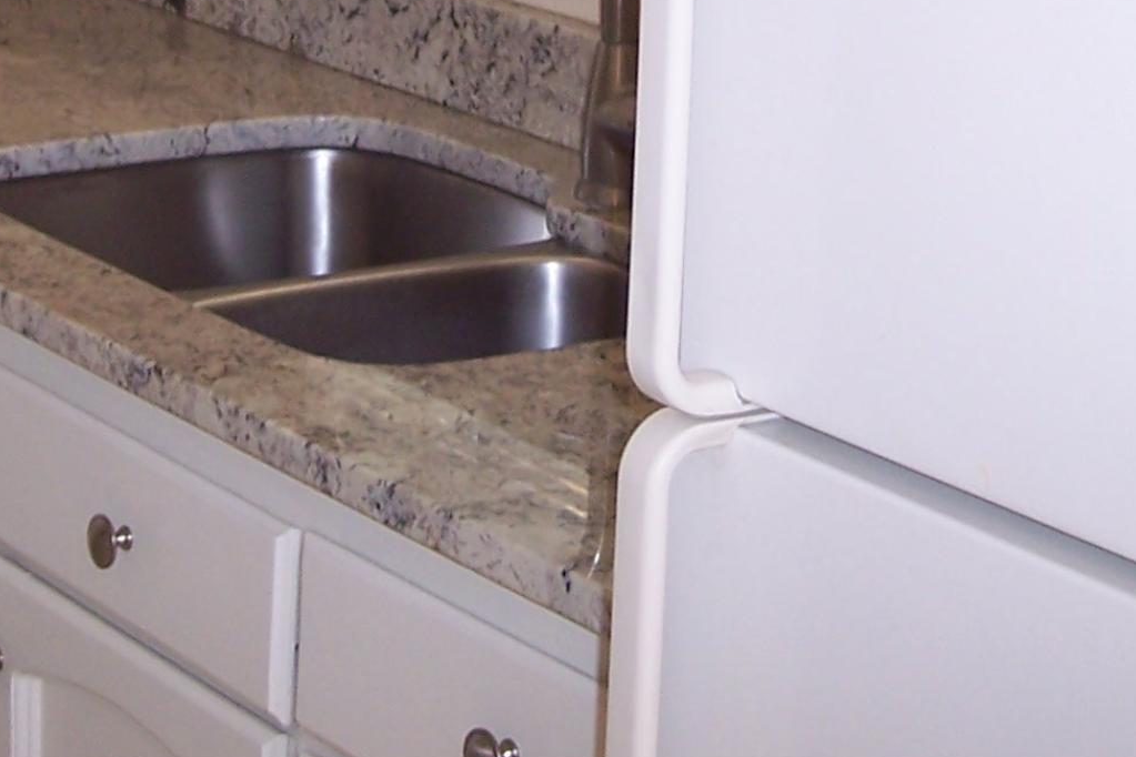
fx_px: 3755
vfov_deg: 11.1
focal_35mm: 119
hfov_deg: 17.2
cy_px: -331
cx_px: 383
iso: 100
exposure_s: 1/60
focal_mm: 8
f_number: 2.8
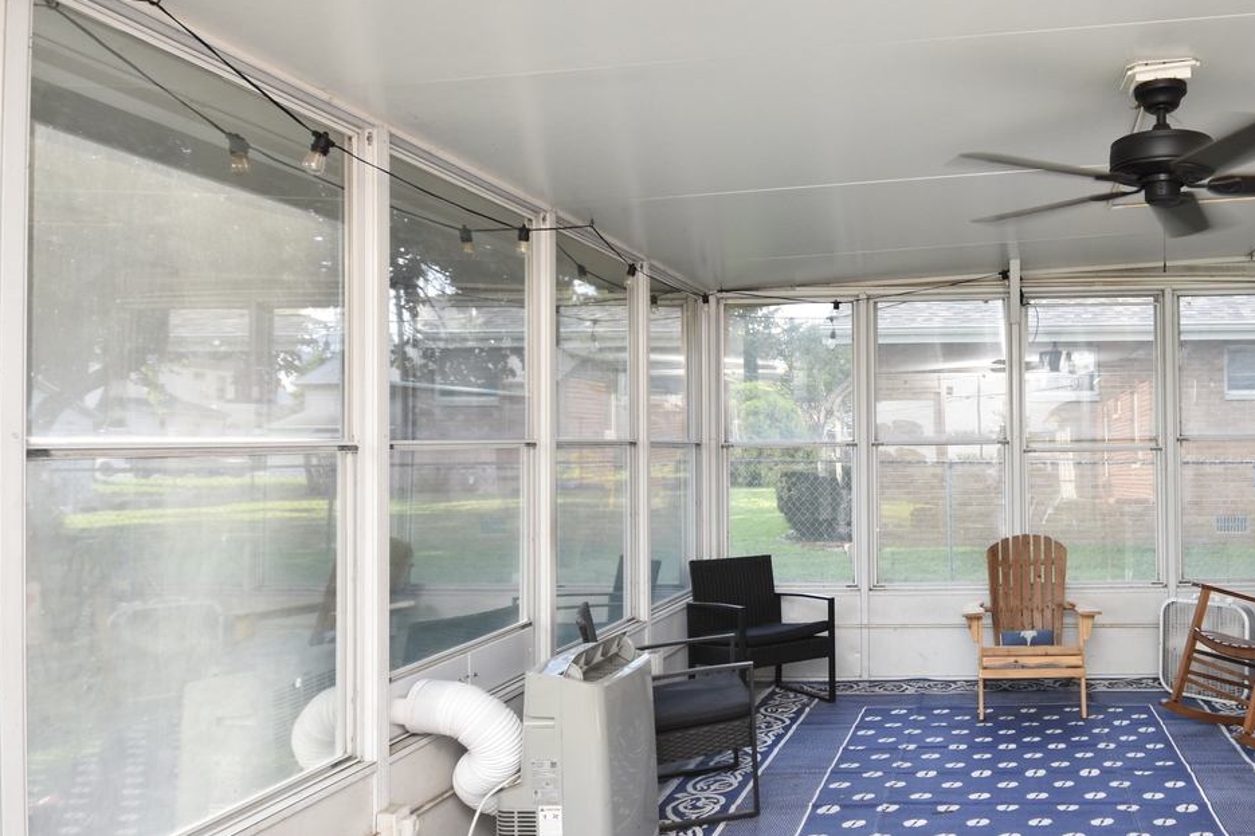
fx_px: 906
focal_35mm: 26
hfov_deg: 63.9
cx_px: 987
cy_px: 460
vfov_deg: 49.5
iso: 200
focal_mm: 10
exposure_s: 1/80
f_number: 4.5
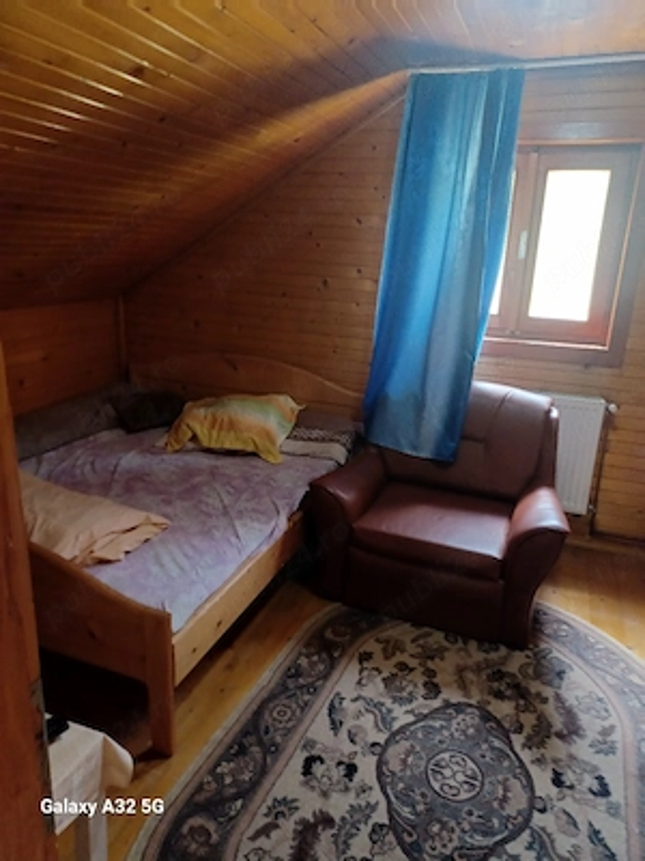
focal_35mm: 25
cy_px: 430
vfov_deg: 69.4
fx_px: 621
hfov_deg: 54.9
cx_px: 322
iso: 400
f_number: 1.8
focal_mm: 4.6
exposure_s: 1/25
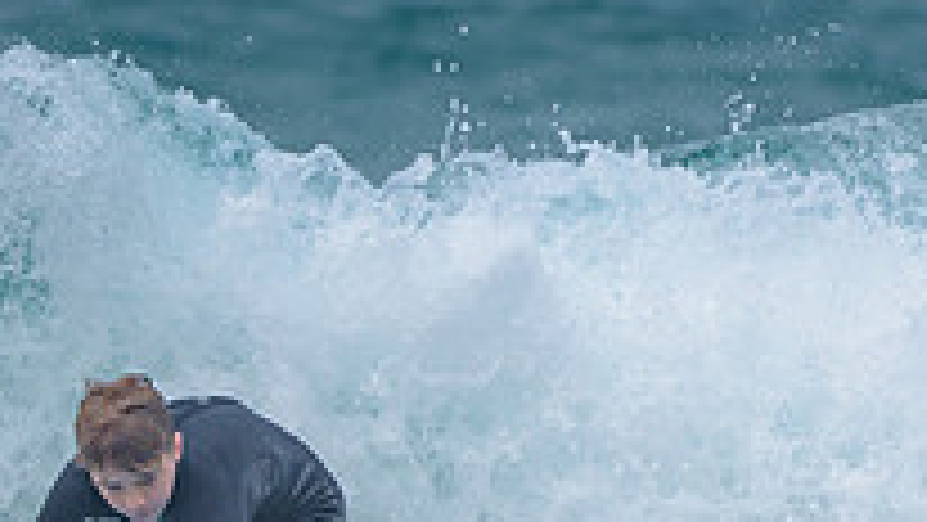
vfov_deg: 0.7
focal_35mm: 1804
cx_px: 76
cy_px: 784
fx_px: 44354
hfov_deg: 1.2
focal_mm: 500
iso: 180
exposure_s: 1/2000
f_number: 5.6
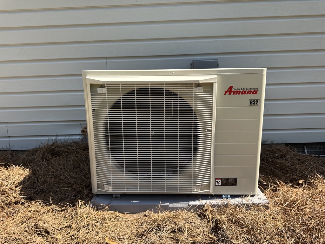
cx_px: 162
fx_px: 225
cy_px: 122
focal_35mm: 24
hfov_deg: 71.6
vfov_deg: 56.8
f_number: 1.78
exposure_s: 1/1395
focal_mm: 6.76
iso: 80
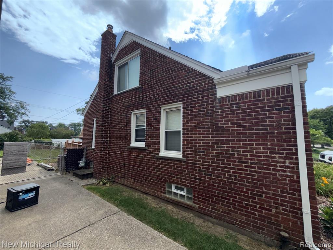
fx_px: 135
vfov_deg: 85.7
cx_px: 166
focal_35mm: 14
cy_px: 125
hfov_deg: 102.1
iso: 16
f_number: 2.2
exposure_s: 1/344
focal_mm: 2.22
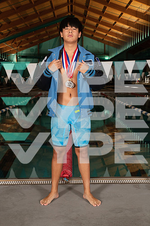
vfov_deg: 42.7
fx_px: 287
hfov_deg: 29.2
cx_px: 75
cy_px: 113
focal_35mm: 46
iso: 800
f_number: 7.1
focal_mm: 46
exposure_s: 1/250
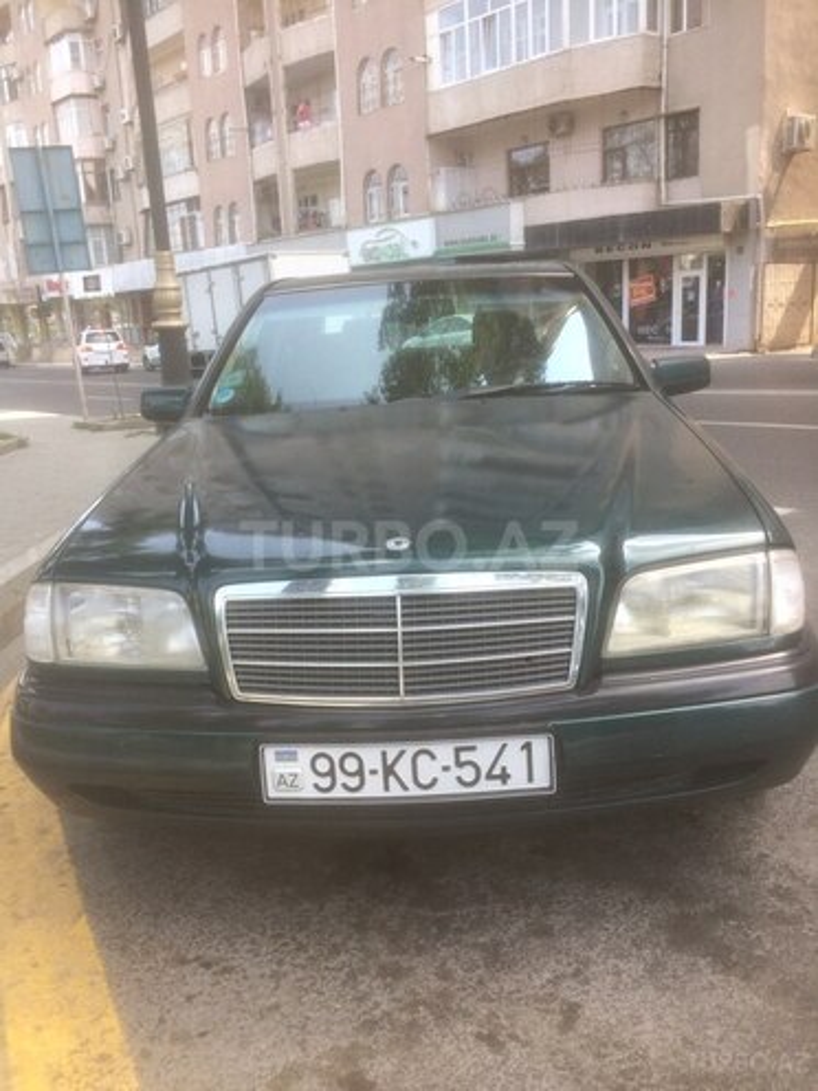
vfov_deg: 61.7
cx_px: 409
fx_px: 914
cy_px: 546
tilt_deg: -17.0
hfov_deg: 48.2
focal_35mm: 29
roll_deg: +0.9
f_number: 2.2
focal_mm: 4.15
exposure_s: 1/351
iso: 32
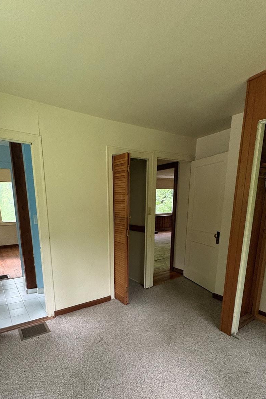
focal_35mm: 19
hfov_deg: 64.3
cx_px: 116
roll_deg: +1.2
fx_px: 211
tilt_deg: -11.4
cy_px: 249
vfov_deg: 85.2
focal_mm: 2.22
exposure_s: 1/60
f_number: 2.2
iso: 500
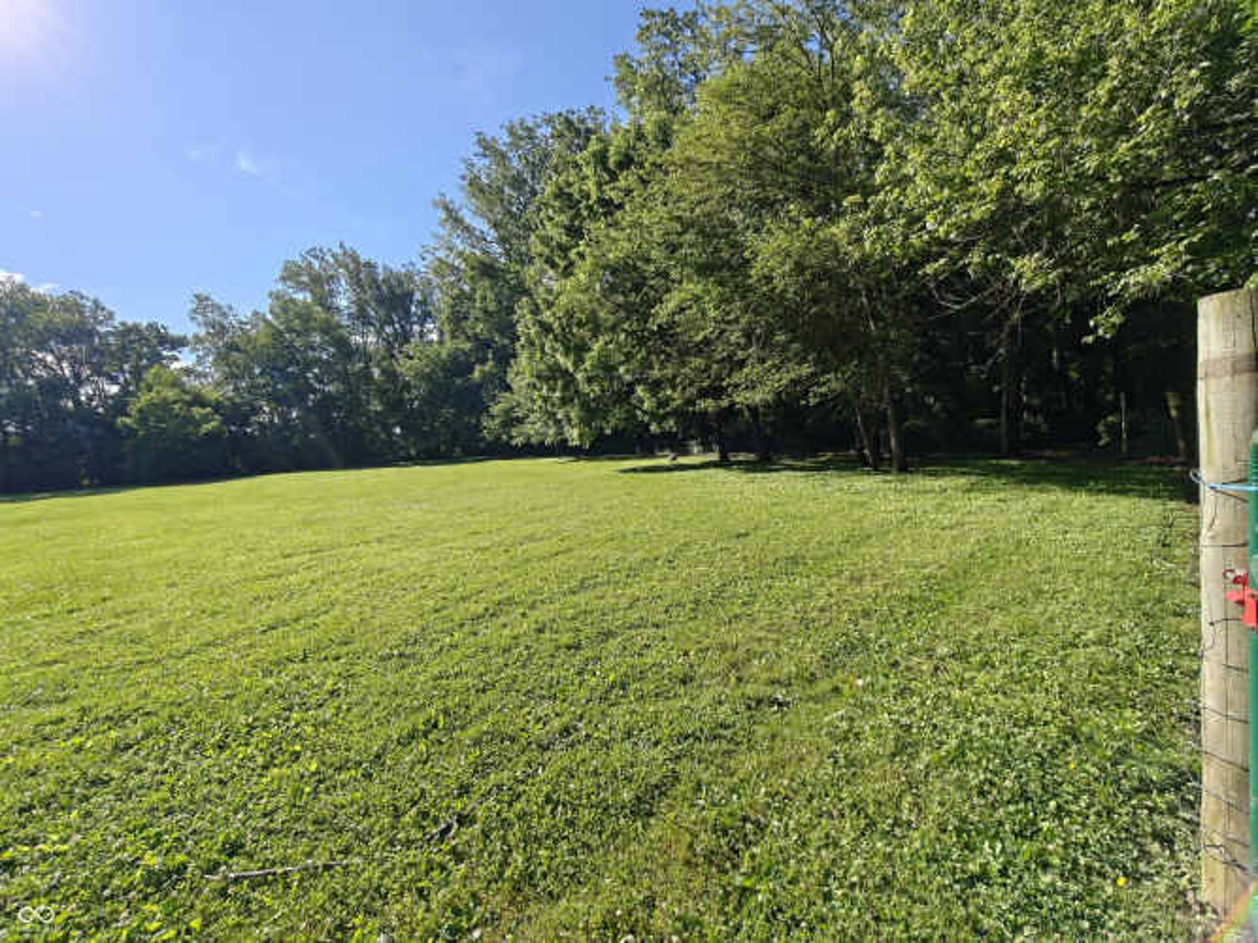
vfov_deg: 81.7
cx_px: 629
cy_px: 472
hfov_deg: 98.2
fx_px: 545
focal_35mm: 15
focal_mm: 2.3
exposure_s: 1/518
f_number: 2
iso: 125
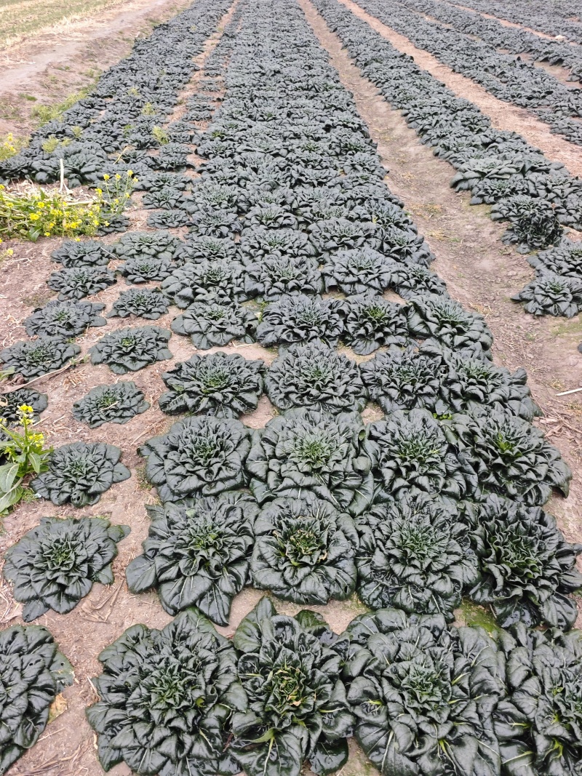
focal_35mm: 24
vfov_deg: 71.6
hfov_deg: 56.8
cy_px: 388
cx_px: 291
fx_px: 538
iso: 1000
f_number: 1.6
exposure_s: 1/33.3
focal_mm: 5.84
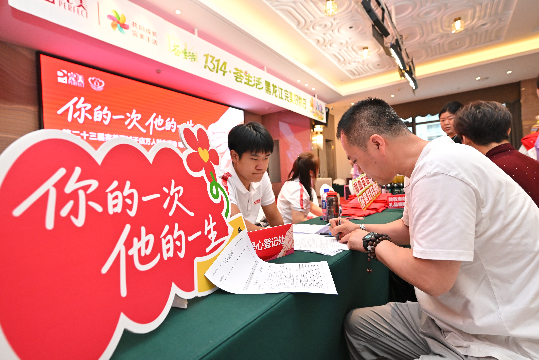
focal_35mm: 18
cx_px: 270
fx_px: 269
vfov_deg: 67.4
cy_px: 180
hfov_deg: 90.0
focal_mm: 18
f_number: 4
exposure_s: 1/182
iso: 2000
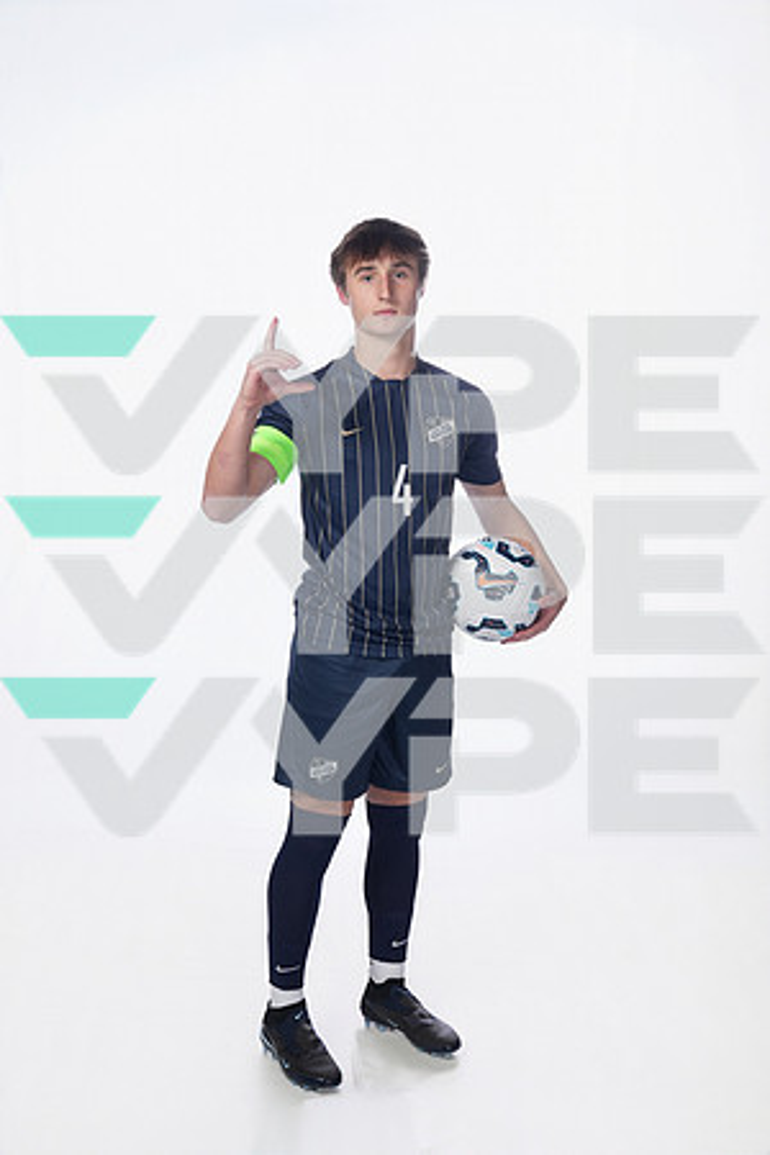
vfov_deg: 43.6
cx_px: 385
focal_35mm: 45
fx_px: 1444
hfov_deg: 29.9
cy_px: 578
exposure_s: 1/250
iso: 800
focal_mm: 45
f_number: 8
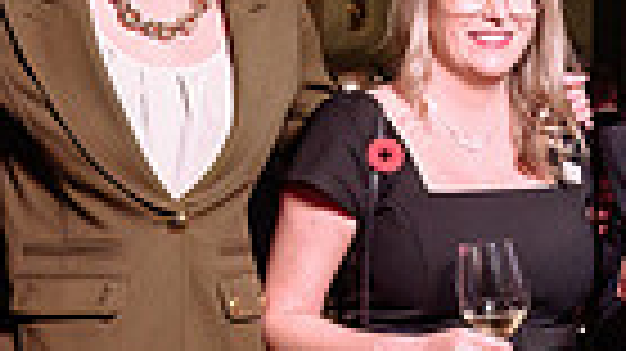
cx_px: 620
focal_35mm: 134
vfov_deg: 8.9
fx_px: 2223
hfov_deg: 15.7
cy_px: 431
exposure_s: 1/80
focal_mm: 27.5
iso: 800
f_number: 3.5
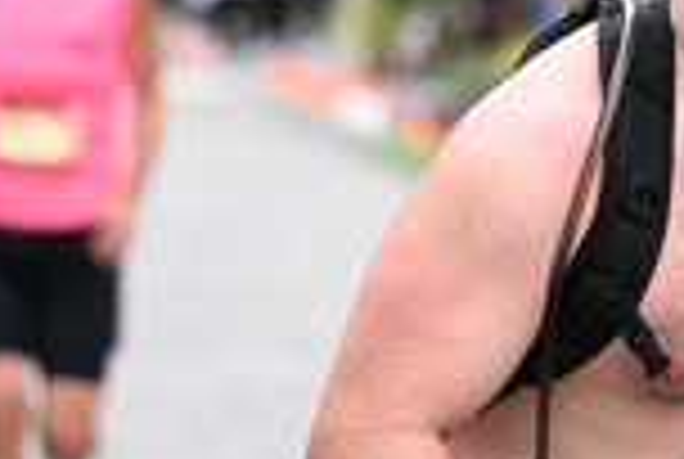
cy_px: -61
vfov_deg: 3.9
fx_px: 6739
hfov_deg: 5.8
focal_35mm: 354
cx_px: 612
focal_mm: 98
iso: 640
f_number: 2.8
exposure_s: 1/2000
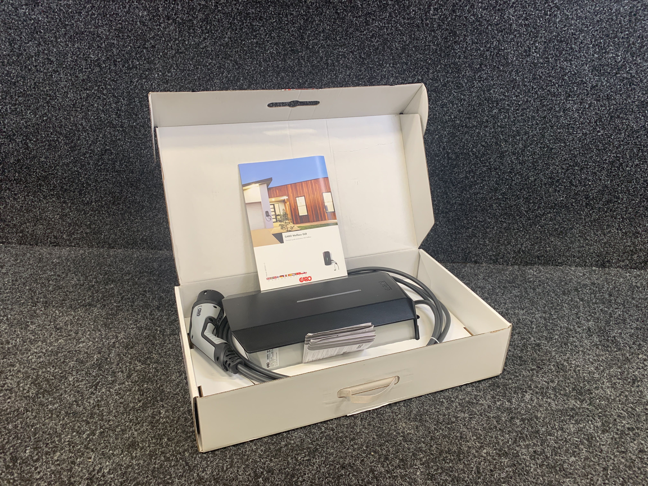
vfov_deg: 53.1
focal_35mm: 26
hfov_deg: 67.3
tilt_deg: -27.5
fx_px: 487
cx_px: 324
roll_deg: -2.6
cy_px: 243
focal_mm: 4.25
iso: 100
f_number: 1.8
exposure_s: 1/76
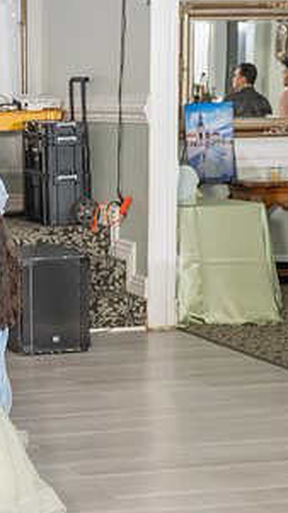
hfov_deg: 11.4
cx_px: -162
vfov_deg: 21.2
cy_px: 272
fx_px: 1373
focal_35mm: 101
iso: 500
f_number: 3.5
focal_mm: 50
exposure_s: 1/160
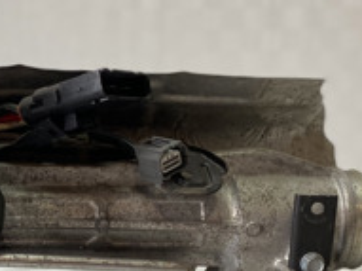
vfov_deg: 16.8
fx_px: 909
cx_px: -57
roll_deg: +0.5
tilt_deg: -13.2
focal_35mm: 87
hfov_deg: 21.2
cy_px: 211
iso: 80
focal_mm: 4.25
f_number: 1.8
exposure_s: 1/121
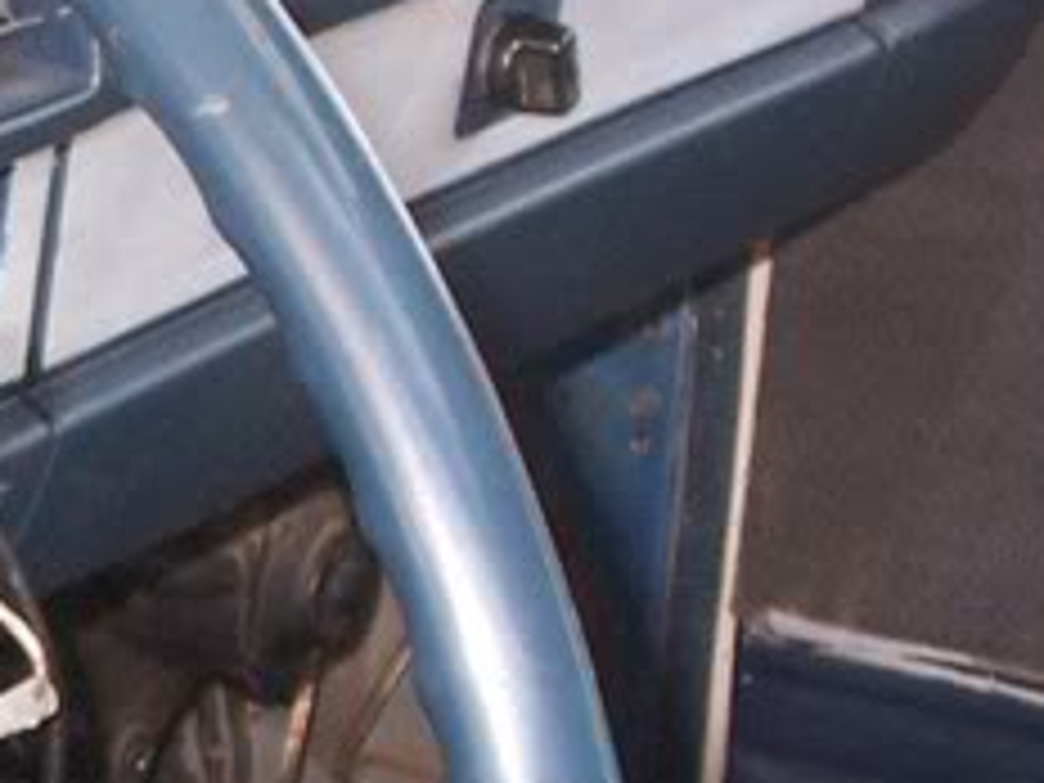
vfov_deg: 8.6
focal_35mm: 172
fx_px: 5187
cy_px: 886
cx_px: -414
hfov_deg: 11.1
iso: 125
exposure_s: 1/60
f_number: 3.9
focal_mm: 6.4
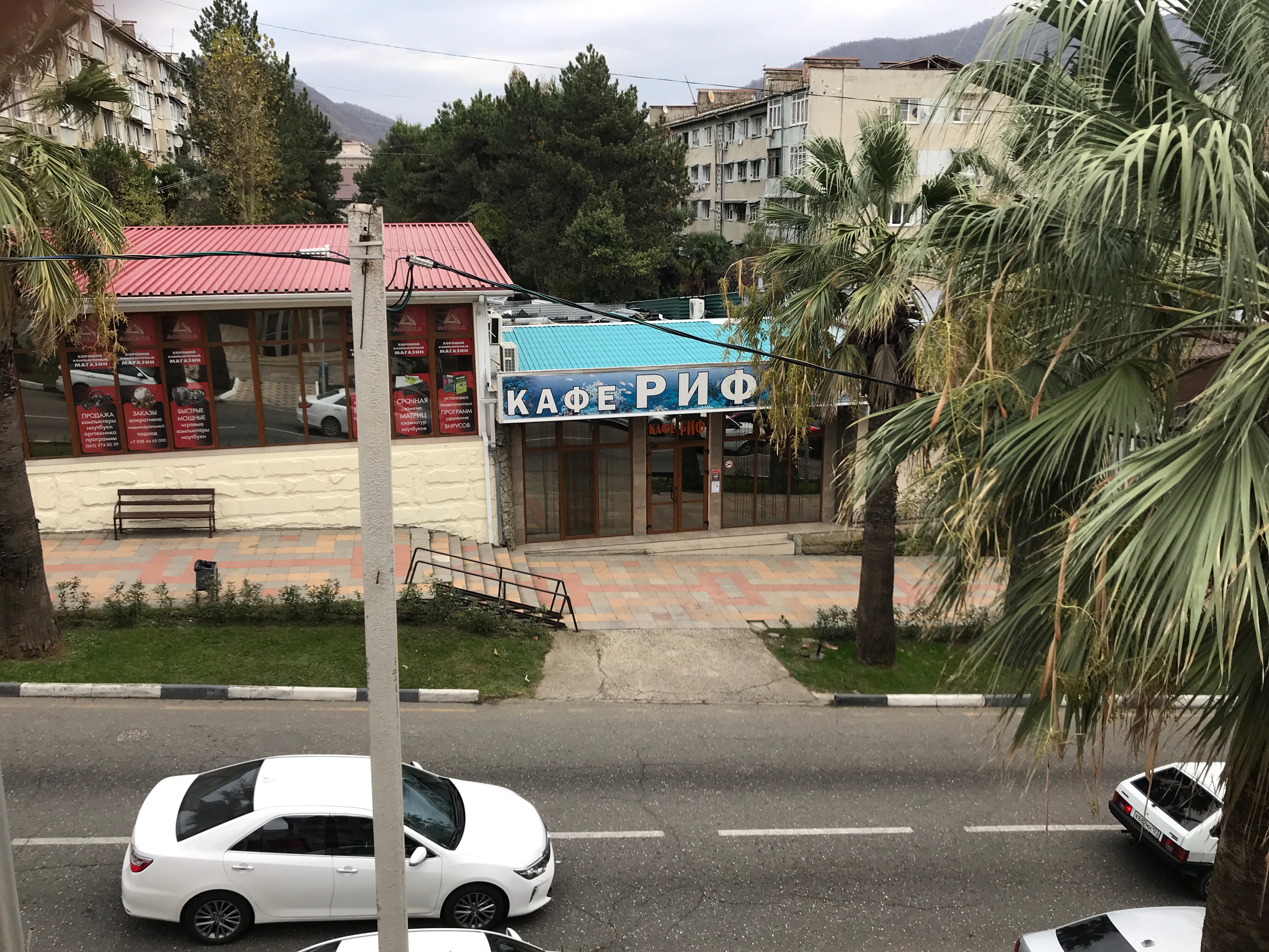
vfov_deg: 49.7
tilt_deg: -13.2
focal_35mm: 28
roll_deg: -0.6
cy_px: 476
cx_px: 634
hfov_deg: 63.4
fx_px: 1026
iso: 20
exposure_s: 1/342
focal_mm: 3.99
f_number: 1.8
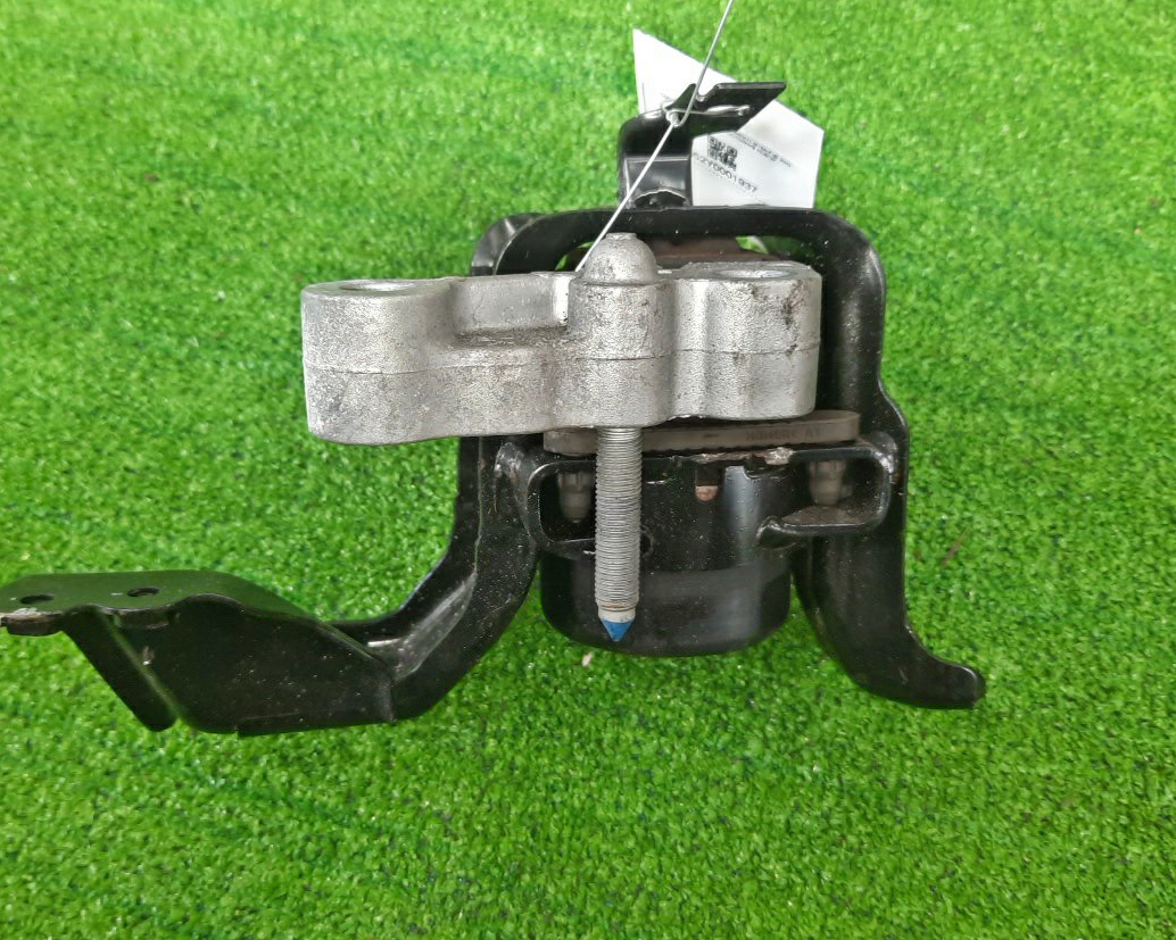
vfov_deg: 43.3
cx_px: 527
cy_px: 492
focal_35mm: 34
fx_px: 1183
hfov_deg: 52.7
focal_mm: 4.6
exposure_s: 1/50
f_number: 2
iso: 177
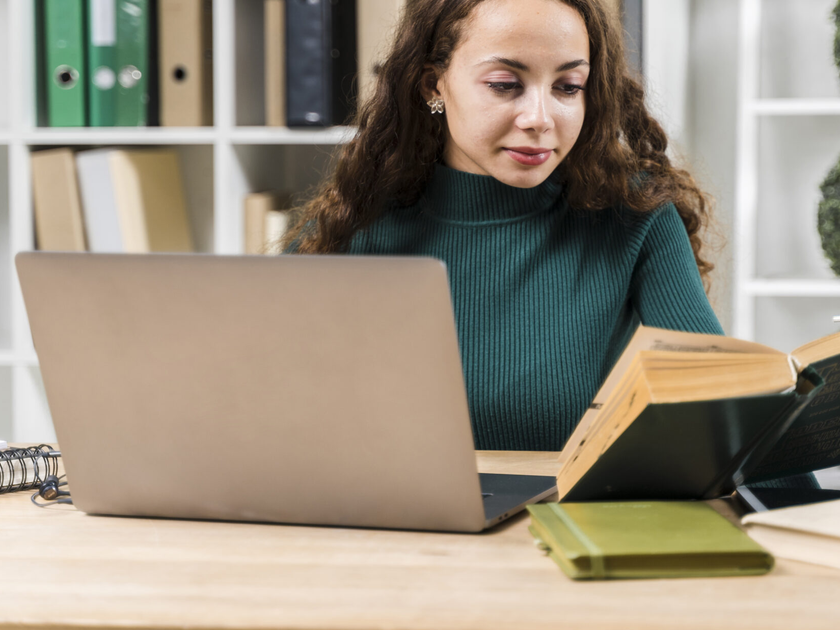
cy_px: 210
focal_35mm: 103
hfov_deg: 19.0
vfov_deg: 14.3
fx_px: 2500
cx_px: 548
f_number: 2.8
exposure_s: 1/160
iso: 320
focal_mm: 69
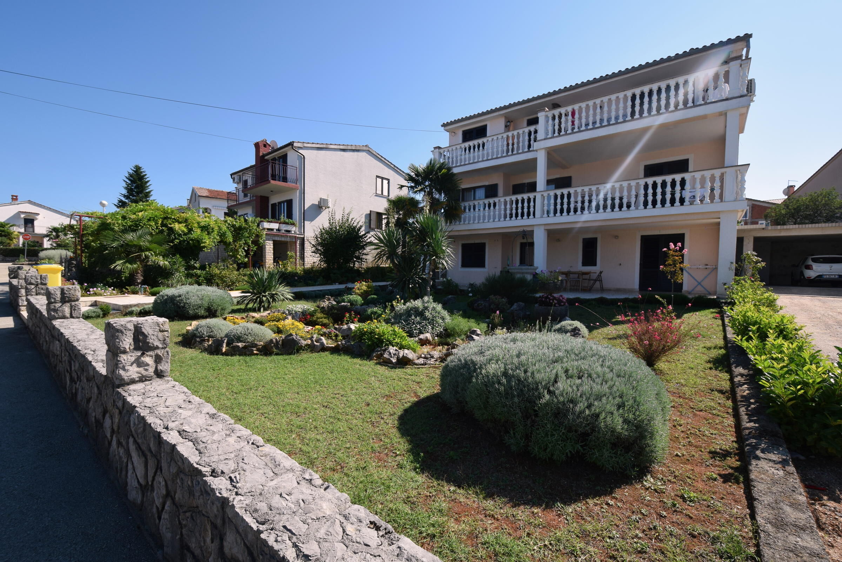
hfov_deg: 100.4
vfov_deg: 77.3
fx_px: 351
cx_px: 421
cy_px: 281
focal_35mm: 15
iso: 200
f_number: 8
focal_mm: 10
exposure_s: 1/320
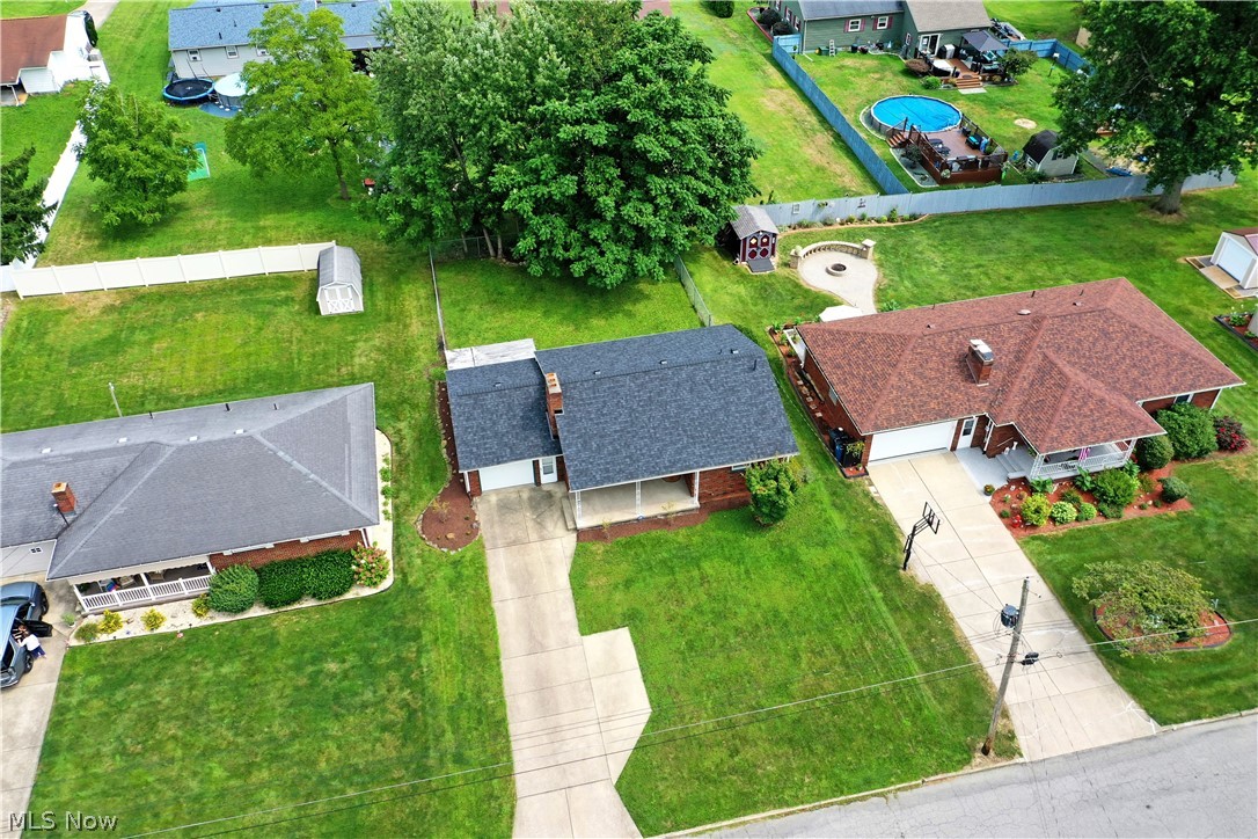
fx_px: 978
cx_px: 629
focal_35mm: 28
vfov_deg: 46.4
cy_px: 420
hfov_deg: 65.5
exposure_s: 1/240
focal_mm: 10.26
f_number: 5
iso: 100
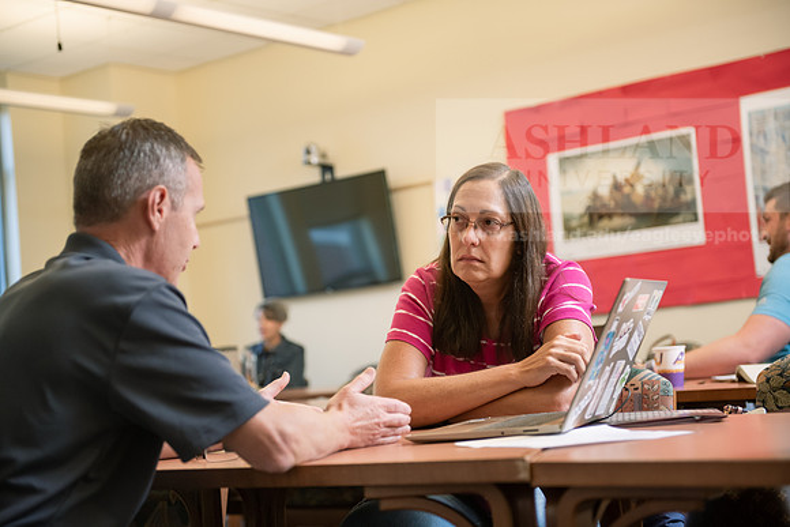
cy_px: 264
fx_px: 1317
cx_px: 395
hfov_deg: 33.4
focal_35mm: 60
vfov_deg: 22.6
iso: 800
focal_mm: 60
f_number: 2.8
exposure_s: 1/200
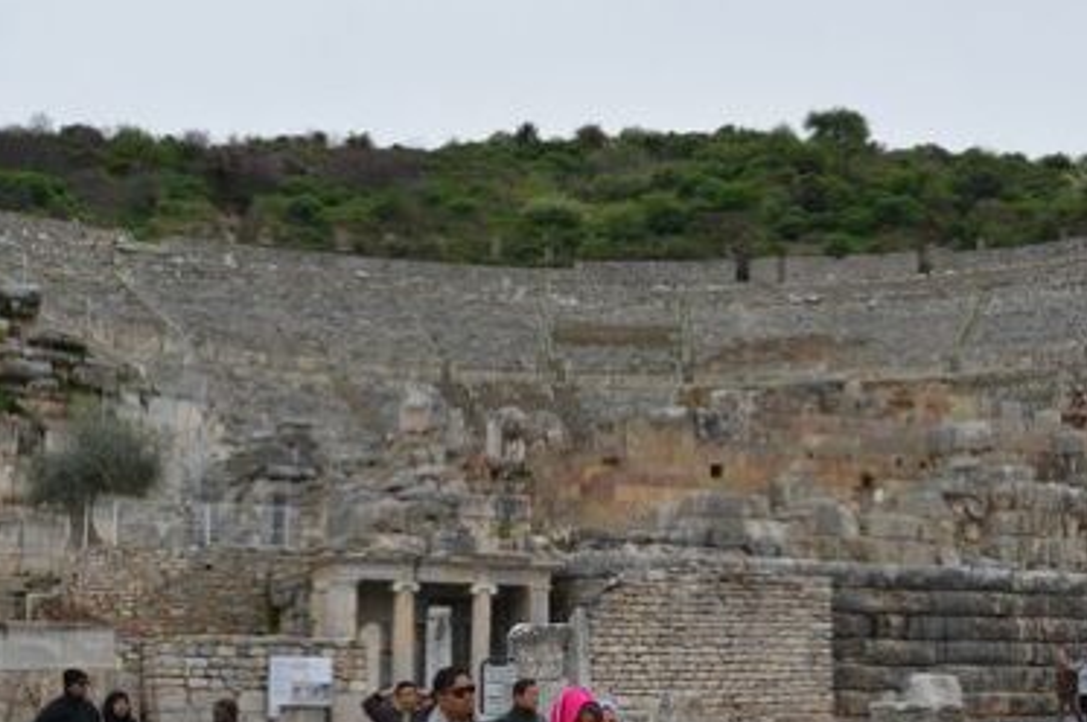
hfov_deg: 35.7
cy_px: 429
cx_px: 568
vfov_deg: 24.1
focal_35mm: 56
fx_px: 1689
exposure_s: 1/250
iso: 100
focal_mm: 20
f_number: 8
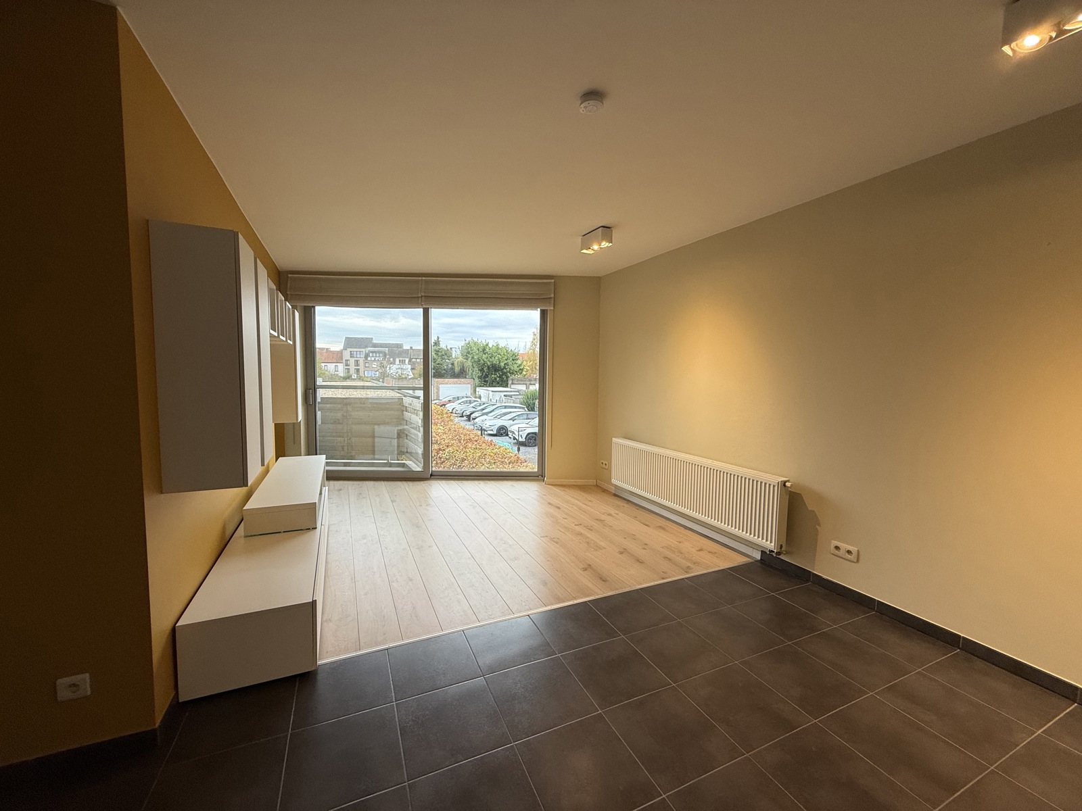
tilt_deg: -4.3
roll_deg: -0.6
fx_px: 438
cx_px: 541
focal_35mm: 14
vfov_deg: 85.7
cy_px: 406
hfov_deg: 102.1
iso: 100
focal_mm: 2.22
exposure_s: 1/100
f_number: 2.2
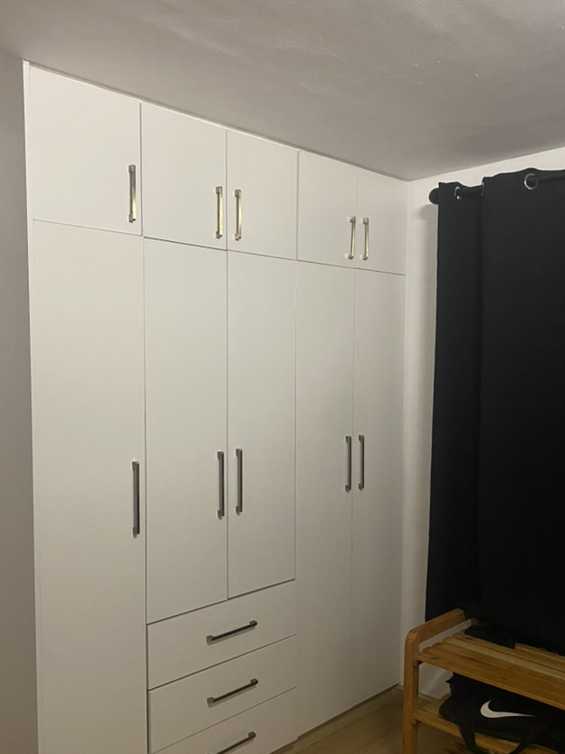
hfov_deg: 44.1
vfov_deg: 56.6
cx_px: 245
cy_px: 426
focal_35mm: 32
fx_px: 696
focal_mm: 4.25
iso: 400
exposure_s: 1/50
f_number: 1.8
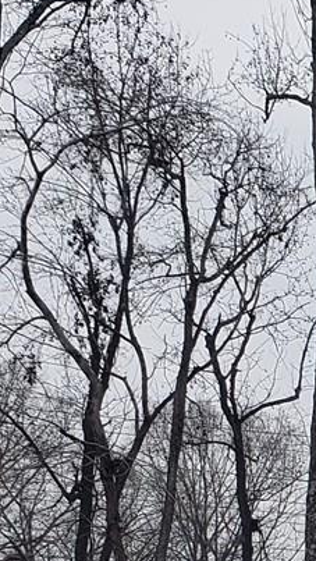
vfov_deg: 13.7
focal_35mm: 144
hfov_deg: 7.8
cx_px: 775
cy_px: 937
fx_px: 2143
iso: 50
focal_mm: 4.3
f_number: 2.4
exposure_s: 1/479
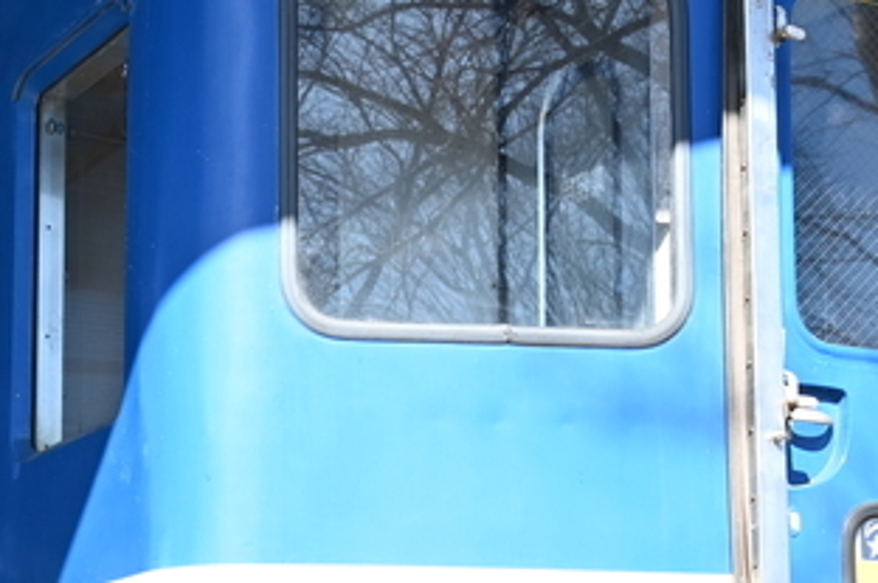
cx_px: 408
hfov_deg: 19.3
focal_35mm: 106
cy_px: 549
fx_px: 2579
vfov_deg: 12.8
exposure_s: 1/250
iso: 200
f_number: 5
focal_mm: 27.5
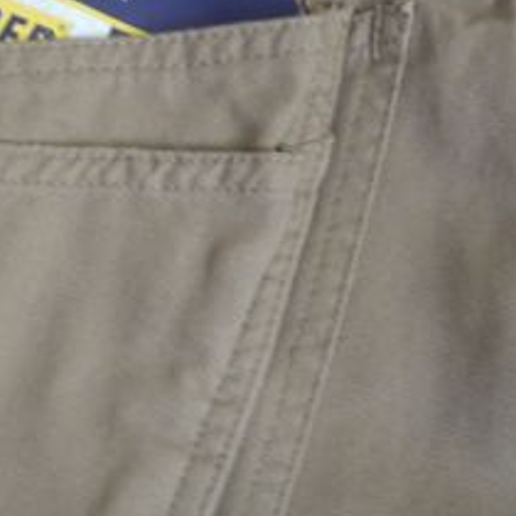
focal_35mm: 81
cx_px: -61
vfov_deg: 21.3
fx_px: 1366
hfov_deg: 20.3
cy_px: 319
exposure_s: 1/25
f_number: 3.6
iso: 800
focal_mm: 15
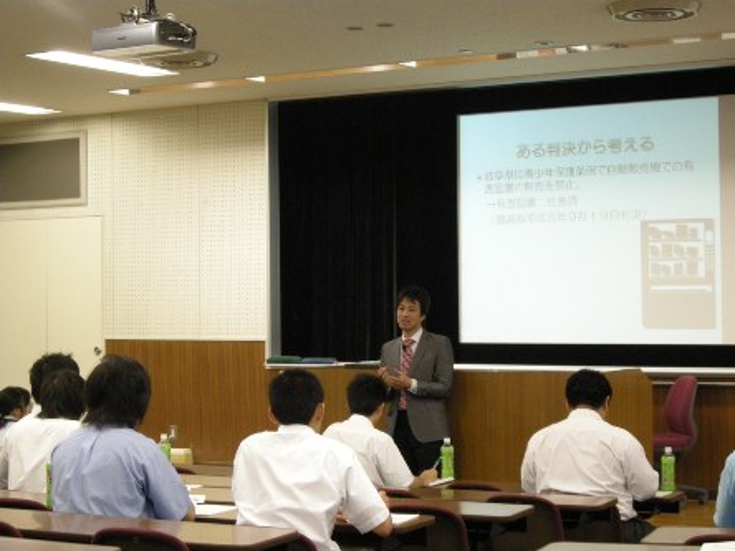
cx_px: 368
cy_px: 276
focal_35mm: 76
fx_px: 1614
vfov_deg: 19.4
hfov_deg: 25.7
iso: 400
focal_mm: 16.3
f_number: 4.3
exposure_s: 1/38
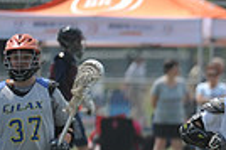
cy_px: 226
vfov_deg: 0.9
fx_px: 9248
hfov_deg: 1.4
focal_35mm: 1475
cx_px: 396
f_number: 4
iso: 640
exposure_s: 1/3200
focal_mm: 340
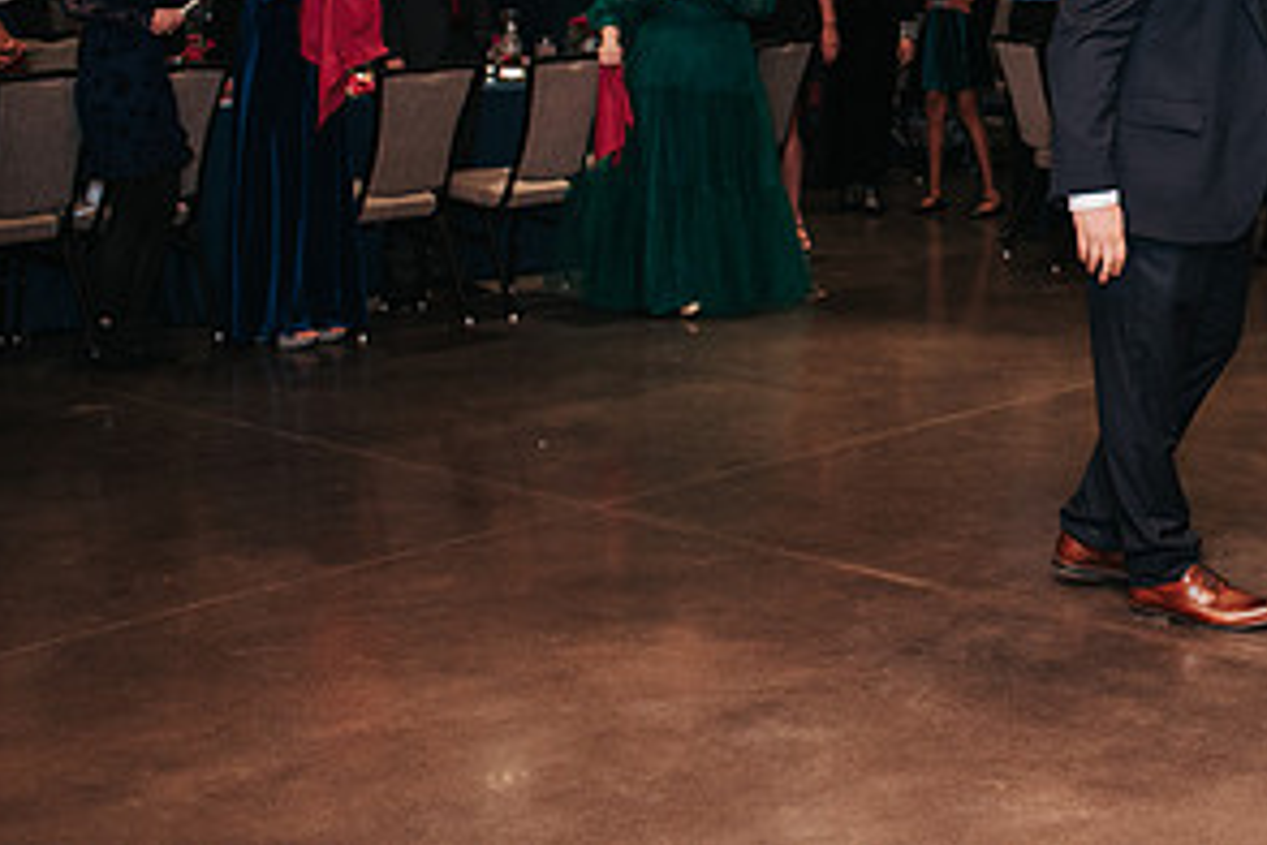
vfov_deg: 19.2
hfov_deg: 27.7
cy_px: 19
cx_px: 1241
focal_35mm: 69
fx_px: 2428
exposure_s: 1/200
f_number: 2.8
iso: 1000
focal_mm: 35
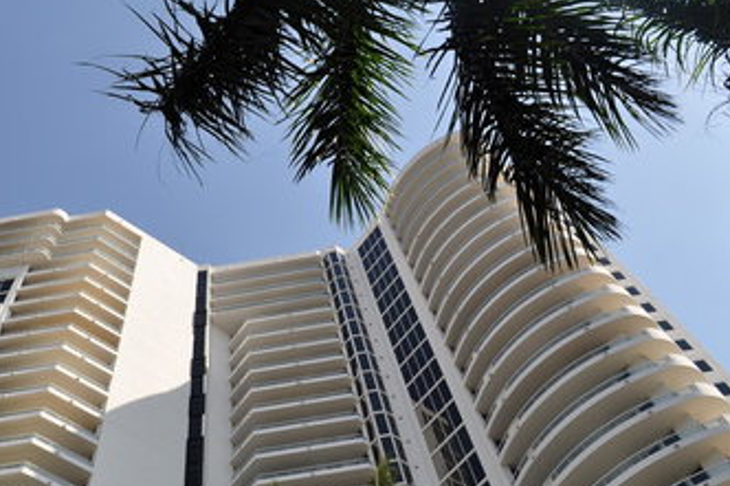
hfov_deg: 49.0
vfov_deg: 34.0
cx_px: 264
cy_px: 305
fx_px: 790
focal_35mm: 39
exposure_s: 1/400
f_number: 11
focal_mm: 18
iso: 200
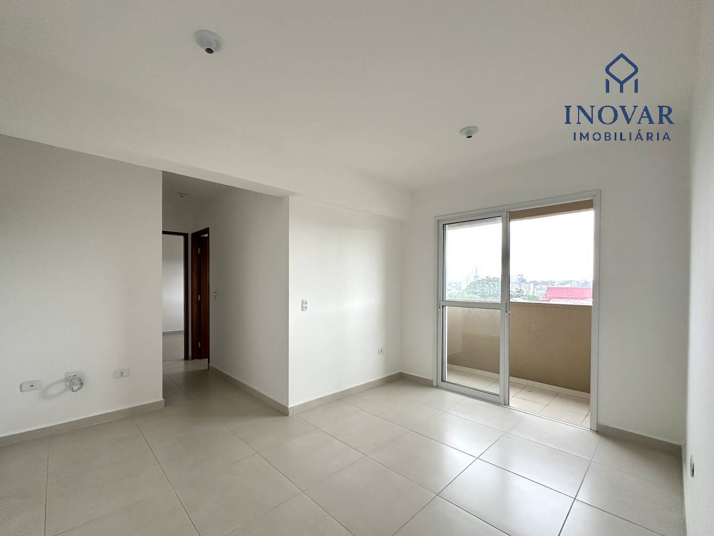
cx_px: 341
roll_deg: -0.8
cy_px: 286
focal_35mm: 15
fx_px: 309
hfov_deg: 98.1
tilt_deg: -1.5
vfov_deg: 81.6
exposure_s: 1/99
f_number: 2.2
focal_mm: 2.22
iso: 160
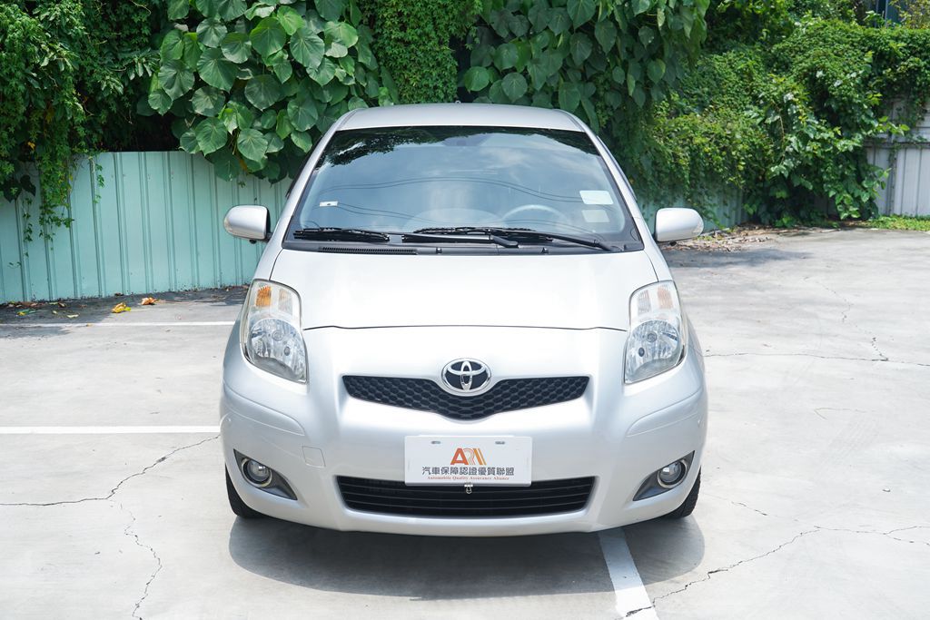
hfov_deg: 51.9
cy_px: 310
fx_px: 956
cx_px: 465
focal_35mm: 37
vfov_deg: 36.0
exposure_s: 1/200
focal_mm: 37
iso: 100
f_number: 8
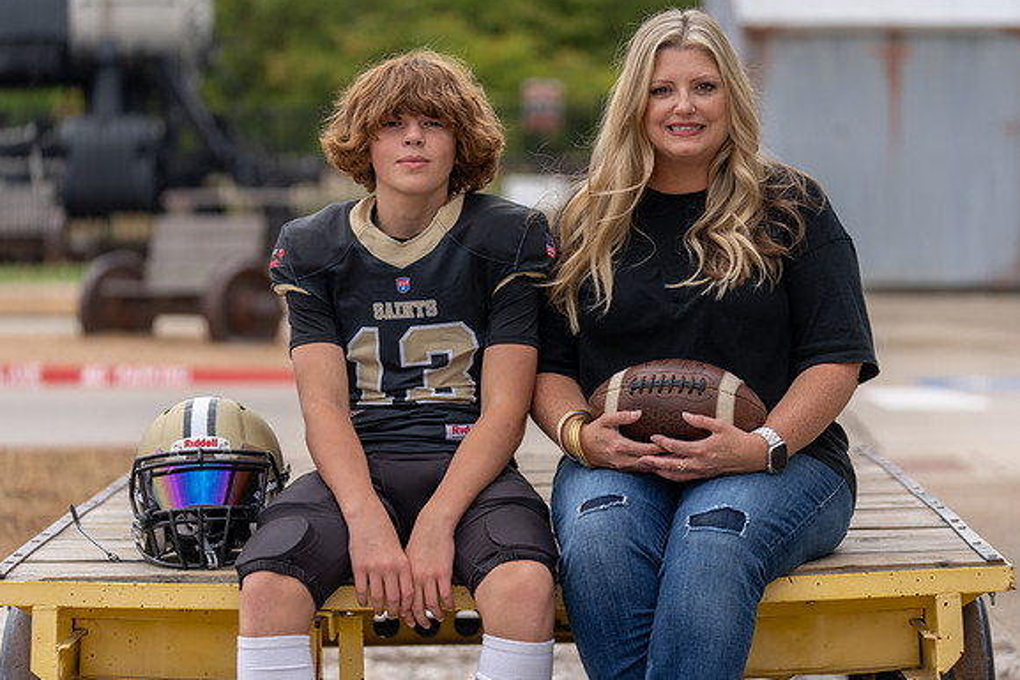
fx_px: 3231
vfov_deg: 12.0
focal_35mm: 114
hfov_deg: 17.9
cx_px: 553
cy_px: 315
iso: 160
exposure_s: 1/320
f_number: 2.8
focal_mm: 103
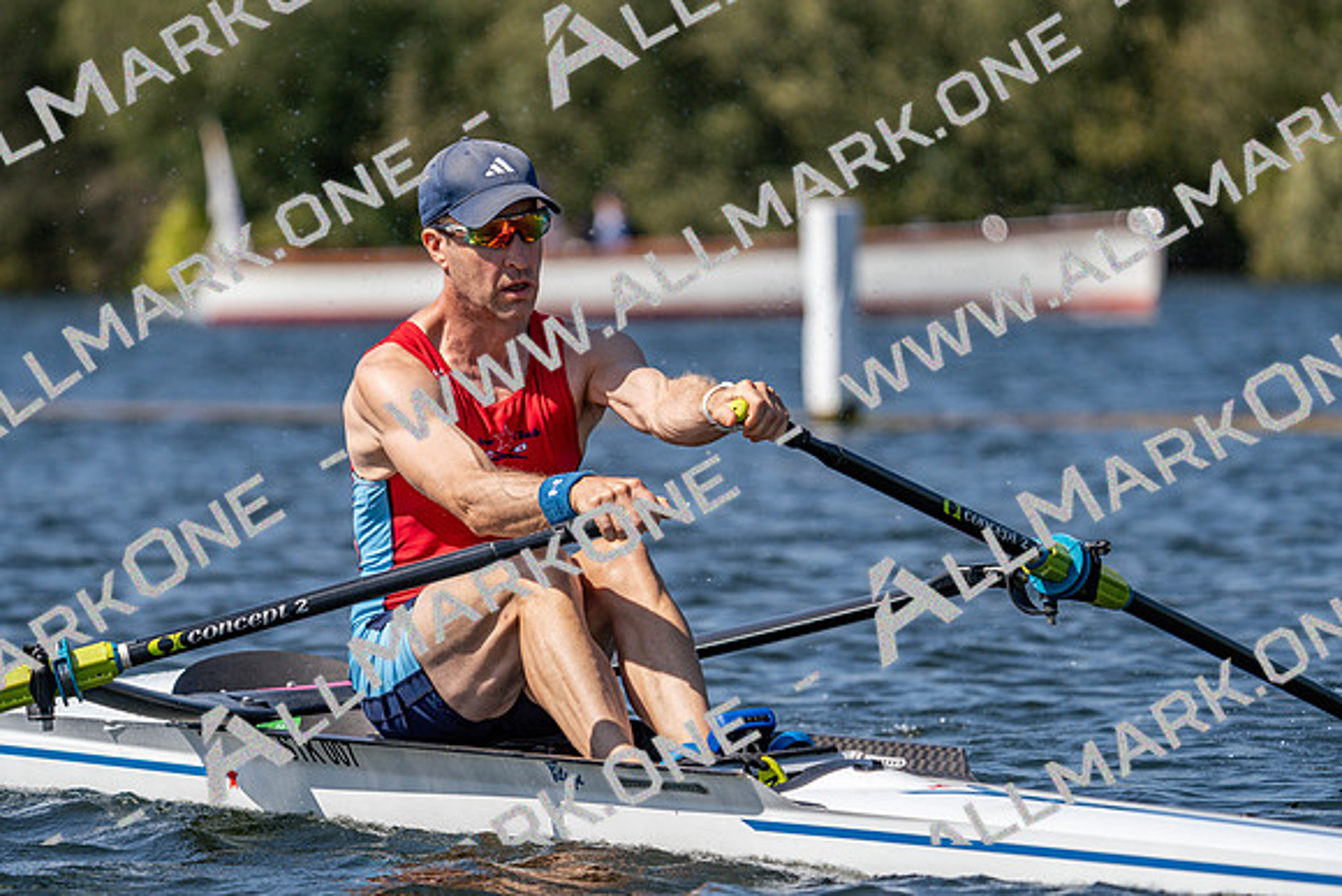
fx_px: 11521
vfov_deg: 4.5
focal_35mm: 309
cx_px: 671
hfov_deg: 6.7
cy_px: 448
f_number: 6.3
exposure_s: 1/2000
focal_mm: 309
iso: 200
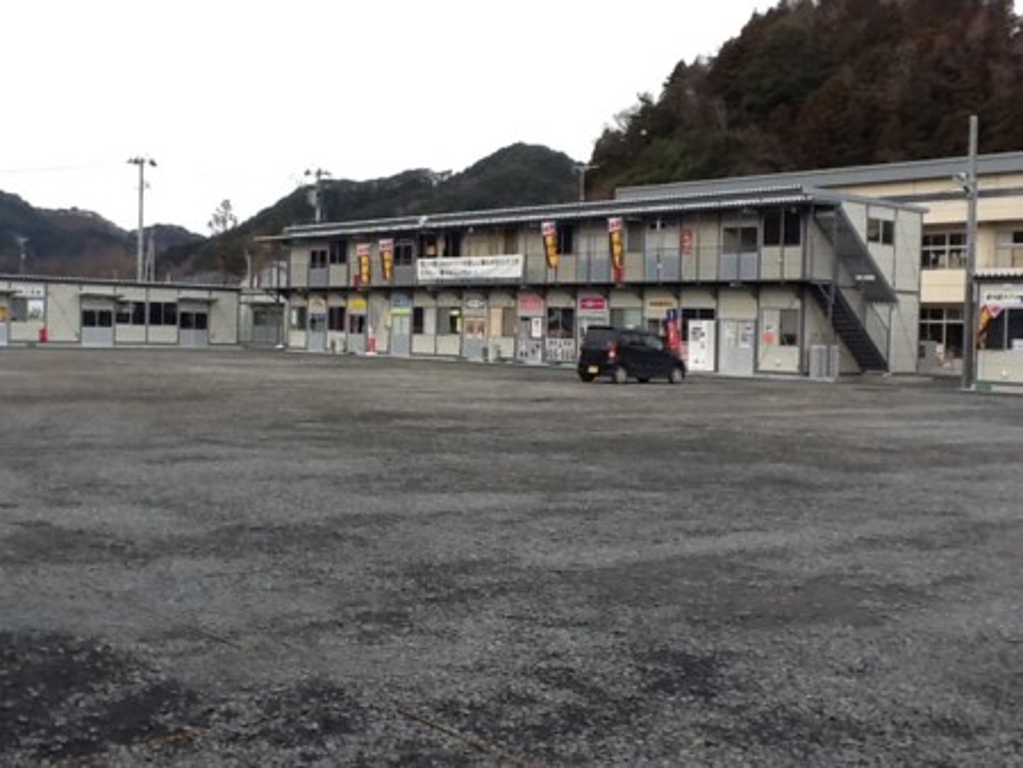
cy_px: 384
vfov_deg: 44.2
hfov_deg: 56.8
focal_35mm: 32
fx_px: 946
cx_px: 512
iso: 64
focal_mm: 2.03
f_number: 2.4
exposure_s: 1/438
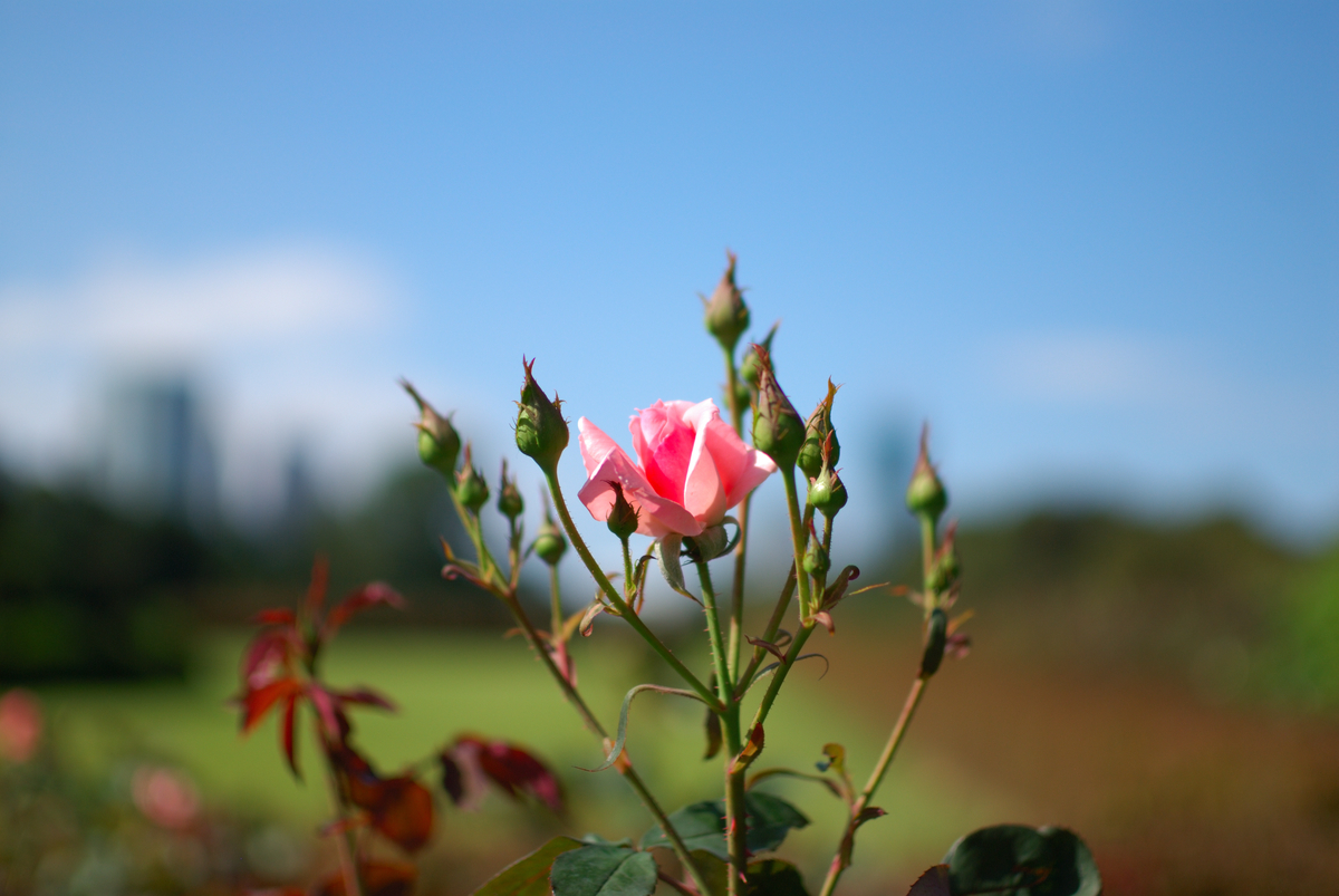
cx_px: 670
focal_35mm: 52
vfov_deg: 25.8
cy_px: 448
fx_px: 1955
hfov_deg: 37.8
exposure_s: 1/5000
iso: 100
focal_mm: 35
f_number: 1.8
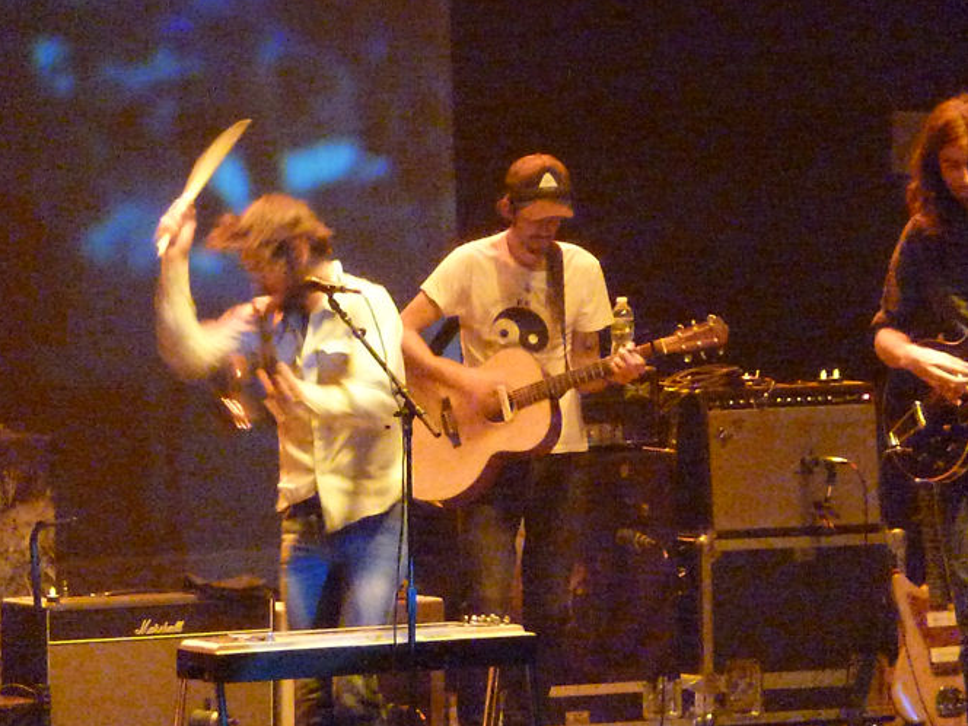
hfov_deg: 5.1
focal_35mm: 391
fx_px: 10934
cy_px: 364
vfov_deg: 3.8
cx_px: 477
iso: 6400
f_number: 5.9
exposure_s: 1/15
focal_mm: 68.8
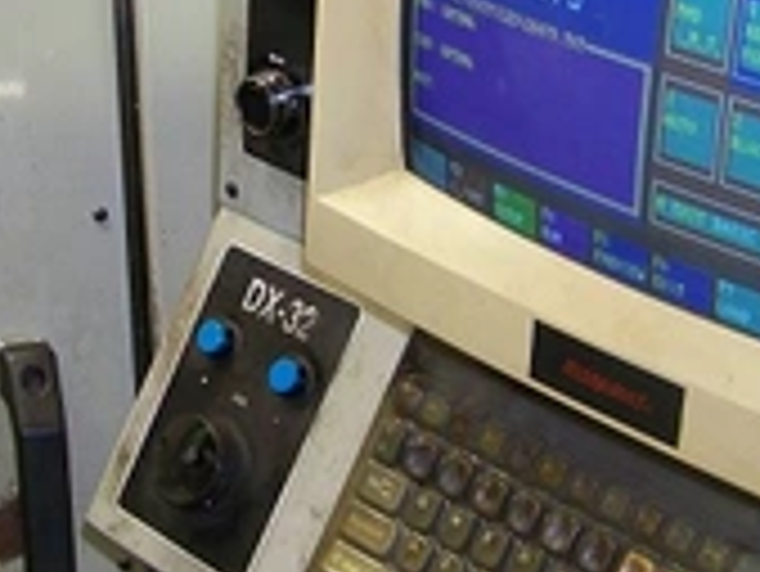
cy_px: 221
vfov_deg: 17.4
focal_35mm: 85
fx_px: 1868
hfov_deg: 22.9
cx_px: 252
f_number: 2.8
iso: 200
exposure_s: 1/30
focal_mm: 5.85
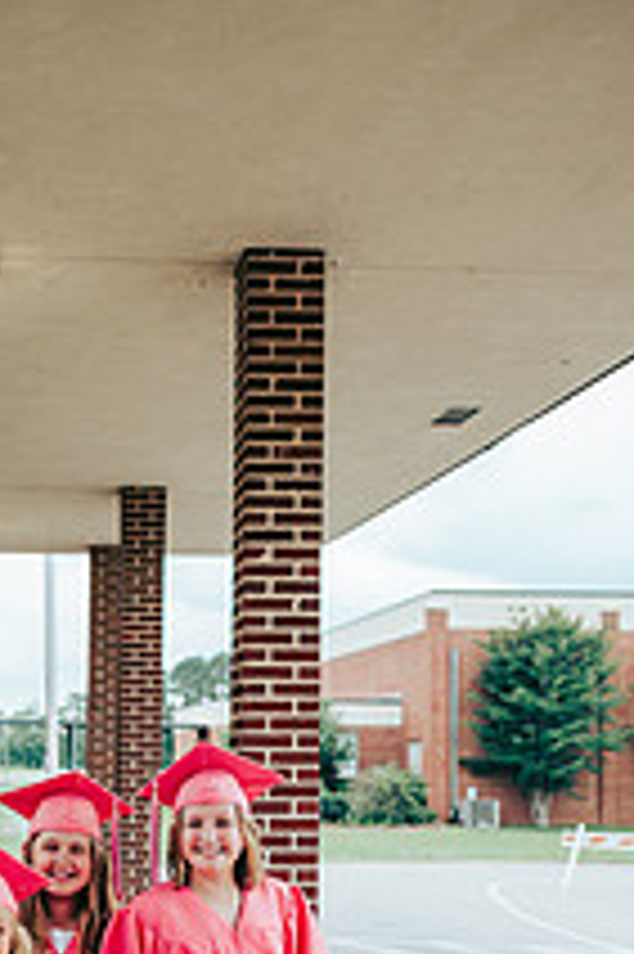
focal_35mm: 51
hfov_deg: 25.6
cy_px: 774
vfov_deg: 37.4
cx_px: 63
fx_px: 1349
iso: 400
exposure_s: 1/250
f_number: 2.8
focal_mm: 24
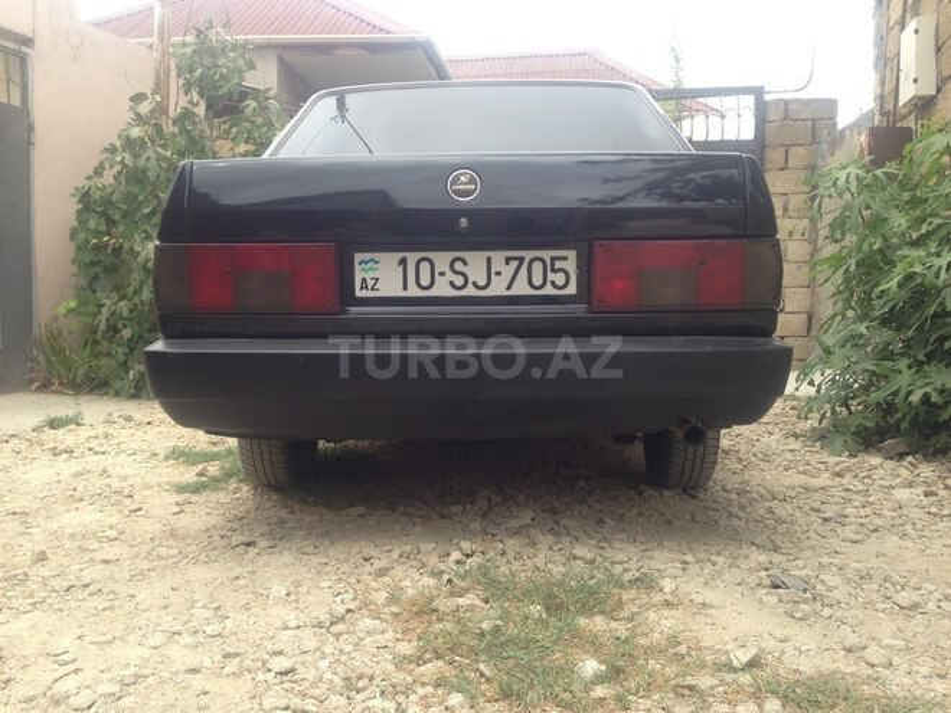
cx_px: 476
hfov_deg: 55.4
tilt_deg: -3.8
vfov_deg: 42.9
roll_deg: -2.1
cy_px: 356
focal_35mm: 33
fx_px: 907
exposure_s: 1/359
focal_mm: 4.12
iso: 50
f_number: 2.4
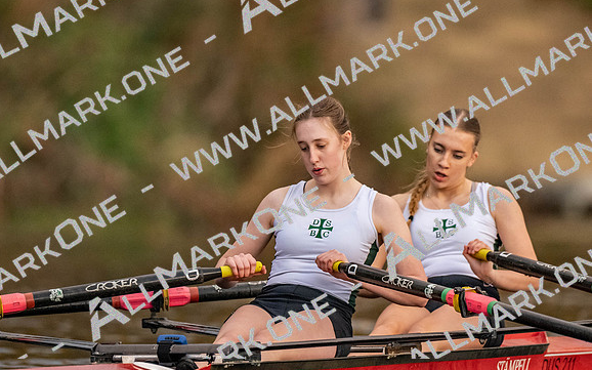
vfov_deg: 1.4
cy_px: 183
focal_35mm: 920
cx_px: 296
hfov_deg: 2.3
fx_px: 14840
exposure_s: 1/2500
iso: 4500
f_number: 4
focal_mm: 600
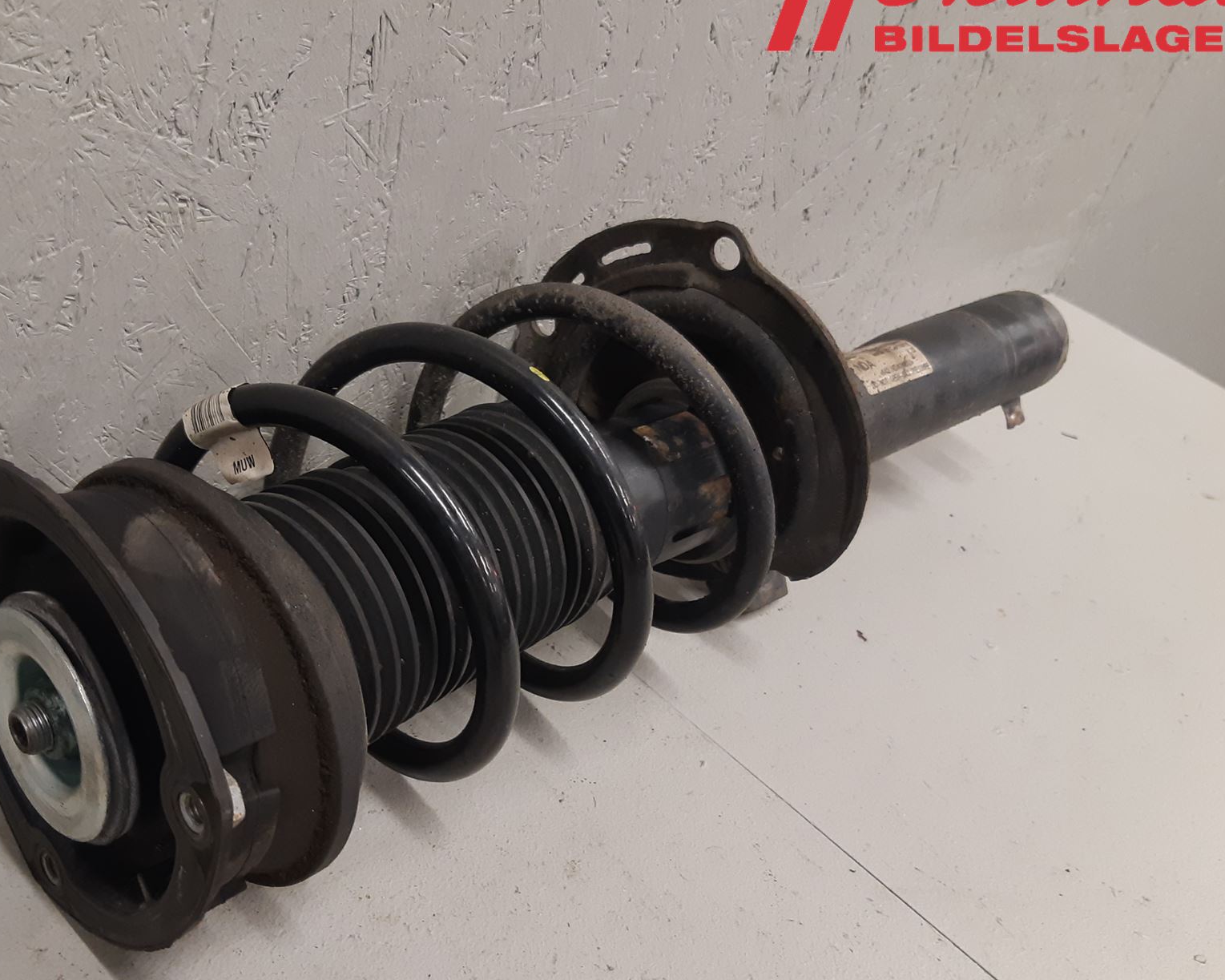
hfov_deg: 52.1
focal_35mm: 34
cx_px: 438
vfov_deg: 43.3
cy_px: 531
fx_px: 1233
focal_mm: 3.93
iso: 160
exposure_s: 1/50
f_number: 1.7
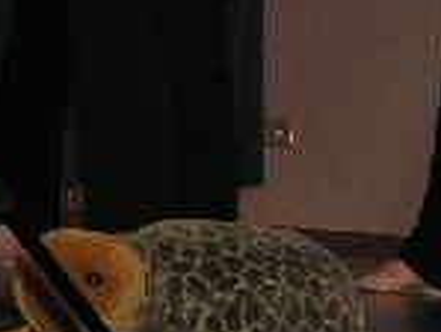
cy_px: -122
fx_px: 4973
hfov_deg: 5.1
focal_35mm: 390
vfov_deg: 3.8
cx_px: 96
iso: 100
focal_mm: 18
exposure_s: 1/60.1
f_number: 4.2
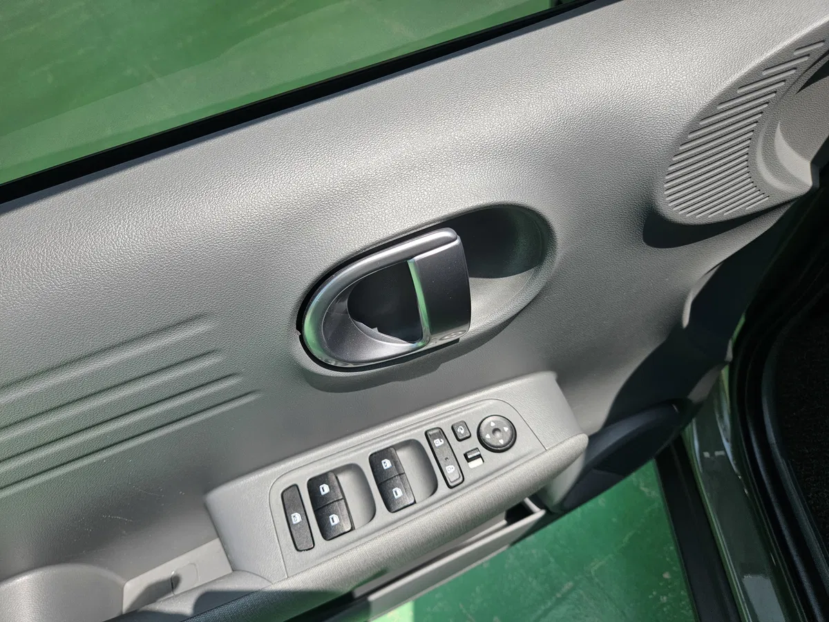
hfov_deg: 73.9
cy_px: 311
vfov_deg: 58.9
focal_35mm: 23
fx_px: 551
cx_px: 414
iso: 32
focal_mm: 5.4
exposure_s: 1/514
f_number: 1.8
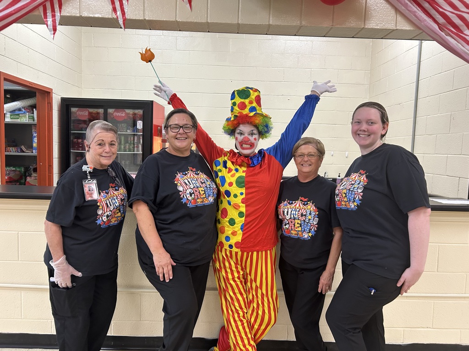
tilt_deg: -2.7
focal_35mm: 26
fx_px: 352
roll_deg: -1.8
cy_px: 176
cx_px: 234
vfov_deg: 53.1
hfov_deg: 67.3
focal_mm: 5.7
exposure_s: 1/120
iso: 125
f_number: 1.5
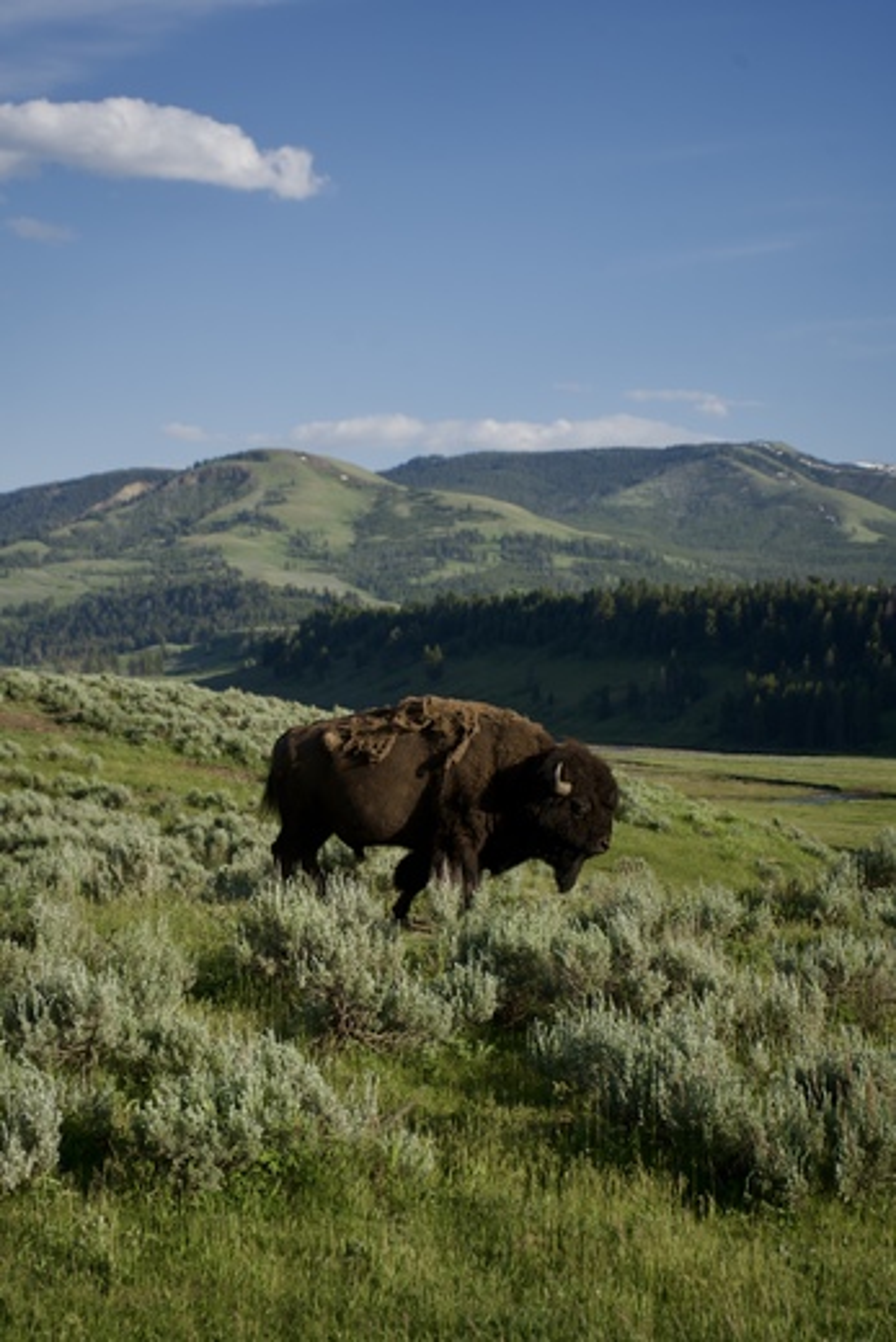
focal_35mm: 70
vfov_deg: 28.8
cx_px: 448
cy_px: 671
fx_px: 2611
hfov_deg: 19.5
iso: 100
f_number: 6.3
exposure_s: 1/640
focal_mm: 70
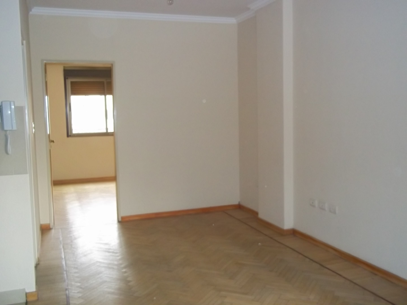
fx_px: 423
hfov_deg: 51.4
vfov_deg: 39.7
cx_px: 204
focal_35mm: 36
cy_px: 152
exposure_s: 1/30
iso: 320
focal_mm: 6.5
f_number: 3.1
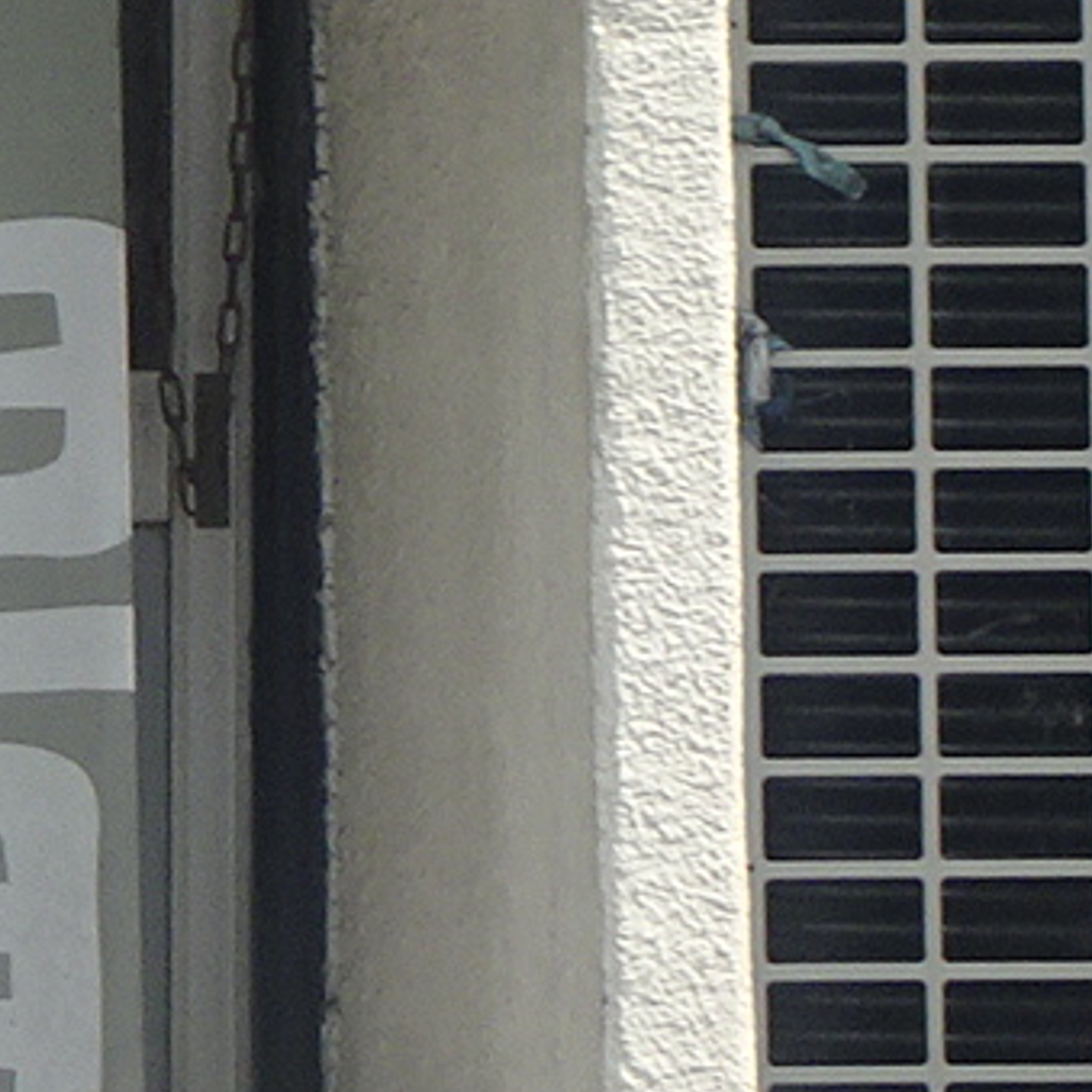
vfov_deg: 4.7
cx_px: -2432
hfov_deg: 4.6
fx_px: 13027
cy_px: -1144
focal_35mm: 365
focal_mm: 9.18
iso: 80
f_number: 4.5
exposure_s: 1/320
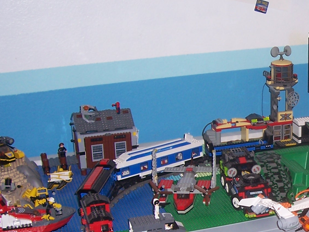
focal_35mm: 77
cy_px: 188
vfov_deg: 18.9
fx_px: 687
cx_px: 348
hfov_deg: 23.6
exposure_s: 1/60
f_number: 2.7
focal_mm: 5.6
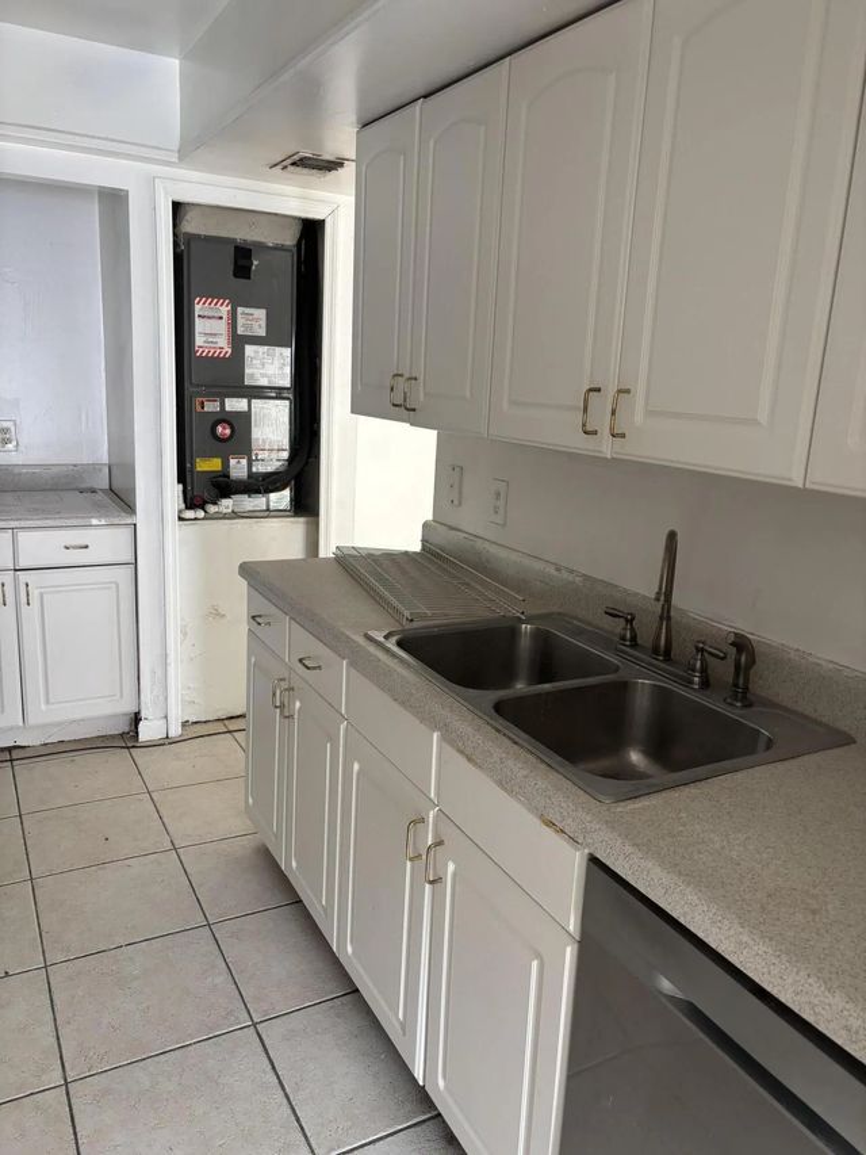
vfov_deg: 67.3
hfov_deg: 53.1
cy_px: 578
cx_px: 433
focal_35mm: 26
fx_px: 867
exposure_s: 1/107
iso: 125
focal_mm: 5.96
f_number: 1.6
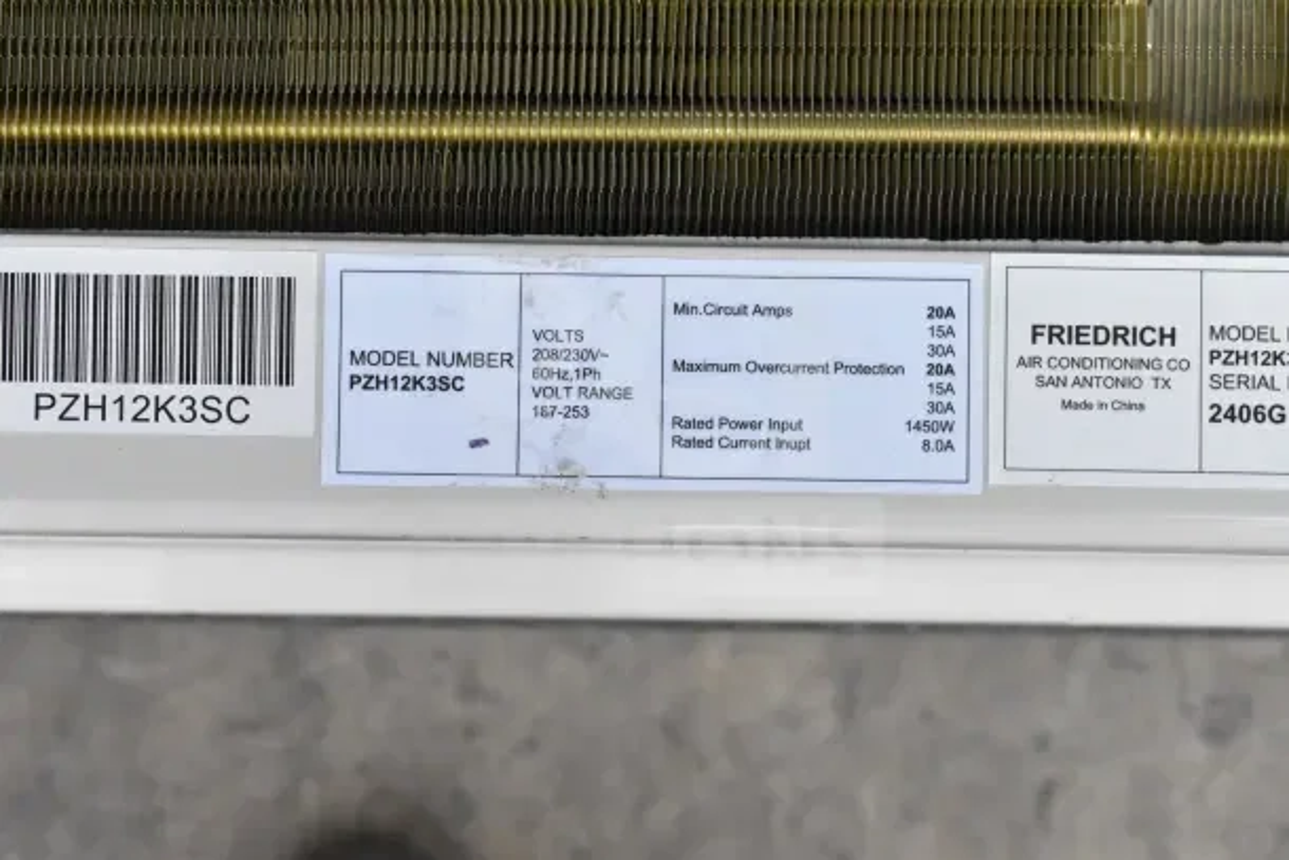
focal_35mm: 82
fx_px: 2954
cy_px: 430
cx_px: 644
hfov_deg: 24.6
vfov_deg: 16.6
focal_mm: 55
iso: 6400
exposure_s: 1/1000
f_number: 13
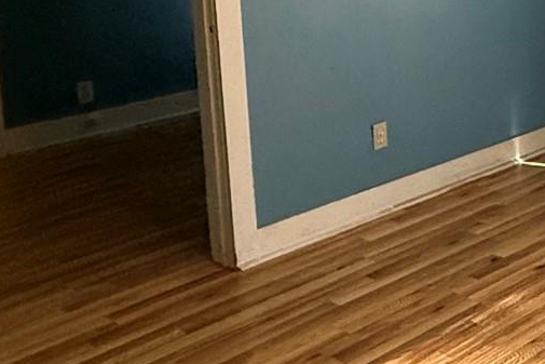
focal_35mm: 59
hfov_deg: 29.4
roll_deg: +0.9
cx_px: 645
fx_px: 893
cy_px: -21
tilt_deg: -6.5
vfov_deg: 22.0
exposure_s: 1/120
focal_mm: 2.22
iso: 640
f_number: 2.2
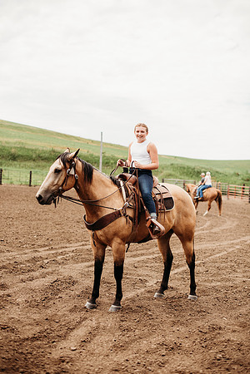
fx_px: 521
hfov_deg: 27.0
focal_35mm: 50
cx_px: 125
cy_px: 187
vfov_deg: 39.6
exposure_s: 1/1600
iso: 100
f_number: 2.2
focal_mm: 50
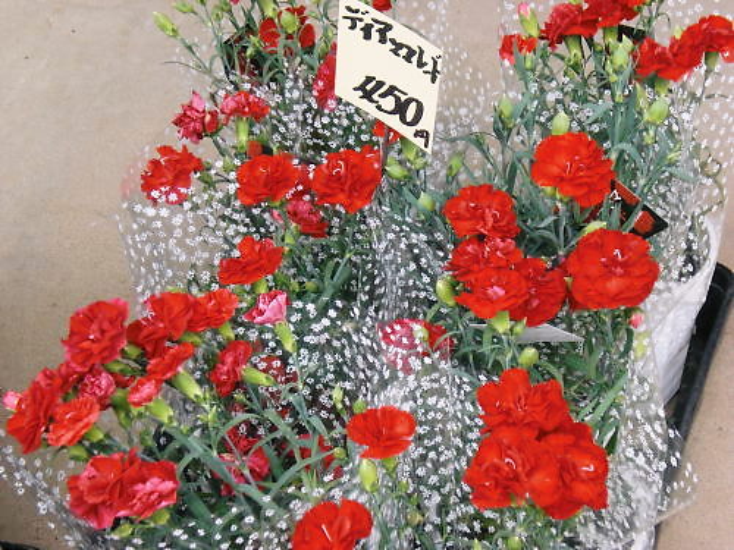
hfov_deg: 22.5
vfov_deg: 17.0
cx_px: 367
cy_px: 275
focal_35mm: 87
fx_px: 1845
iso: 64
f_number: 5
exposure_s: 1/100
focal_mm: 14.49
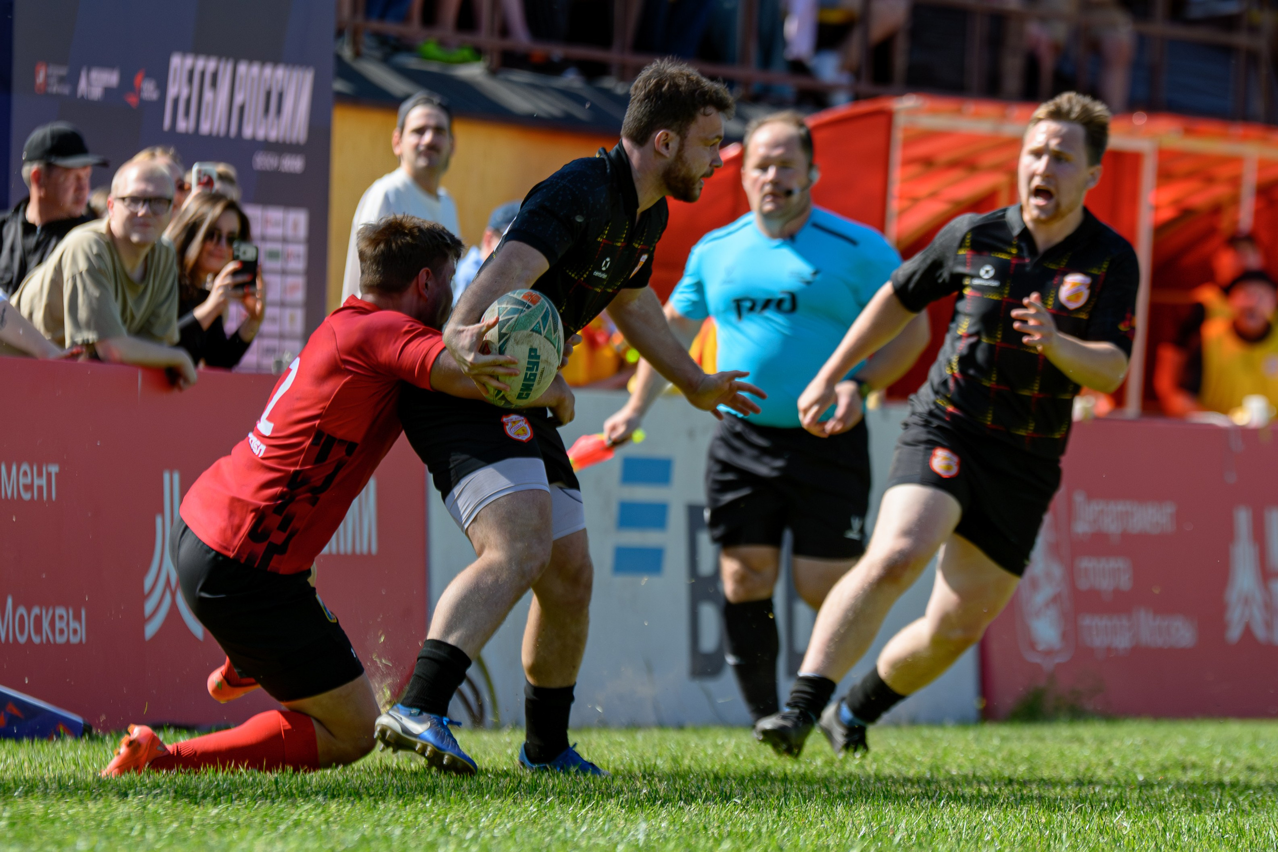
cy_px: 483
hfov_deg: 5.4
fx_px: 13537
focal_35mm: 381
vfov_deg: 3.6
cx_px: 771
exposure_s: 1/3200
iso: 400
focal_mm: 200
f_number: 4
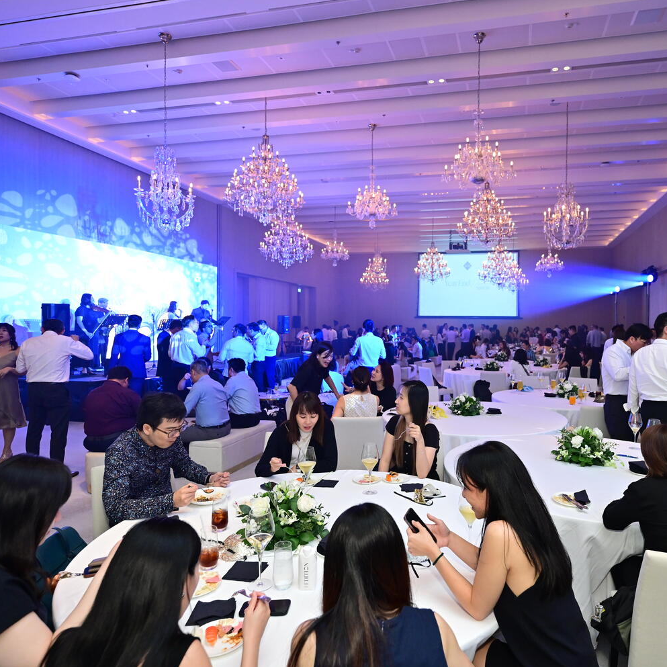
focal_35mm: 22
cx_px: 418
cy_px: 337
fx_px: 480
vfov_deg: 69.6
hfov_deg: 68.5
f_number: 3.5
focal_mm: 17
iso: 1600
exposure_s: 1/100
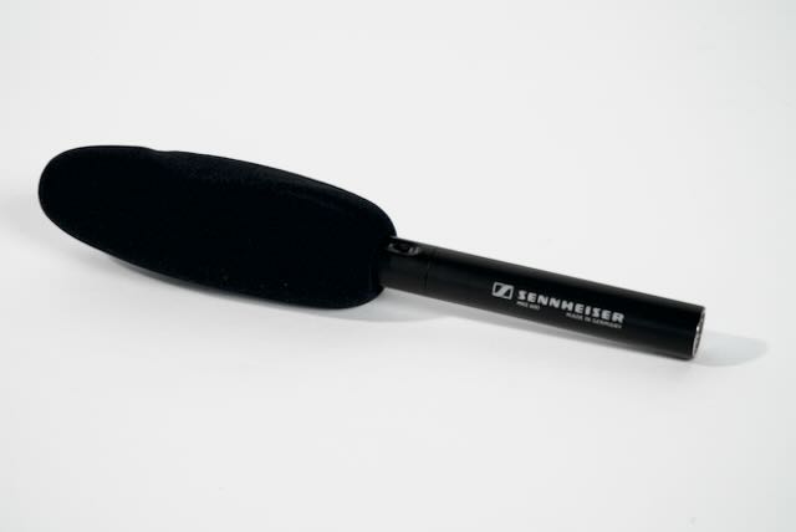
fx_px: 1549
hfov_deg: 28.8
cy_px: 266
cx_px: 398
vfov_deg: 19.5
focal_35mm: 70
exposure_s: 1/50
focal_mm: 70
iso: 400
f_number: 11
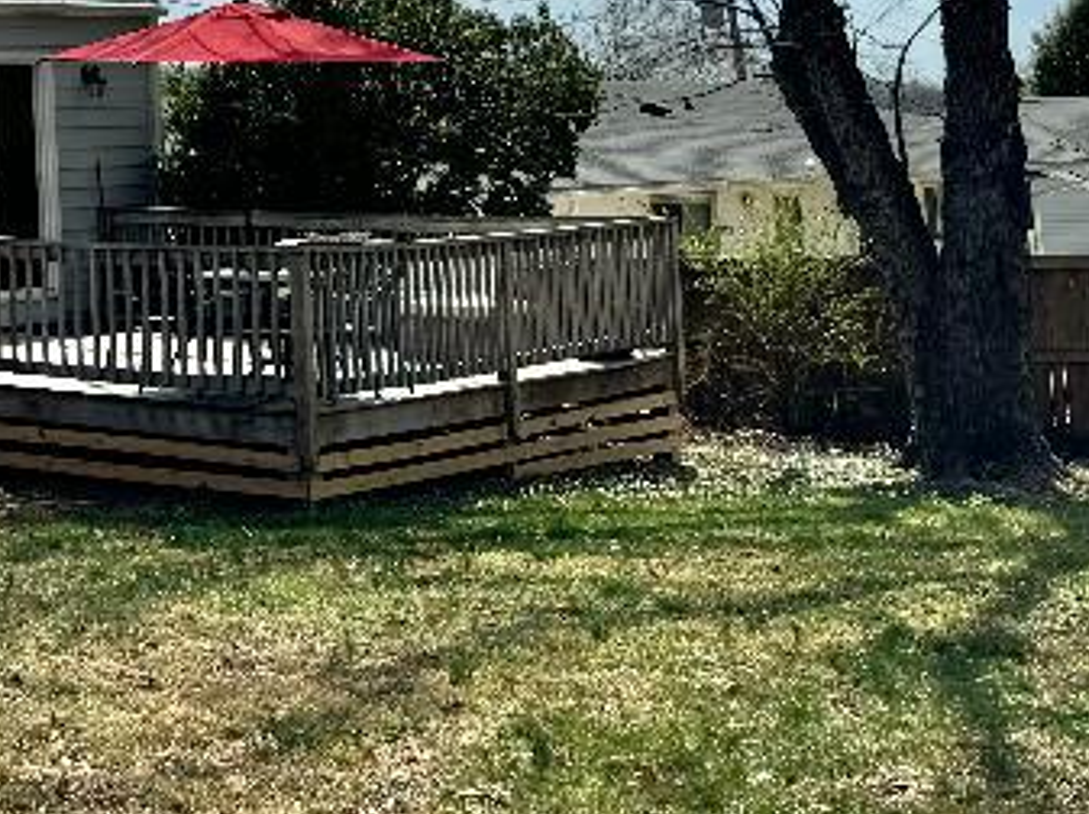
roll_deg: +1.2
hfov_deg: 22.5
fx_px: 2294
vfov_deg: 19.2
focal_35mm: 73
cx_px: -481
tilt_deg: +5.1
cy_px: -113
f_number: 1.78
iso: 80
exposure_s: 1/9009
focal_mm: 6.76
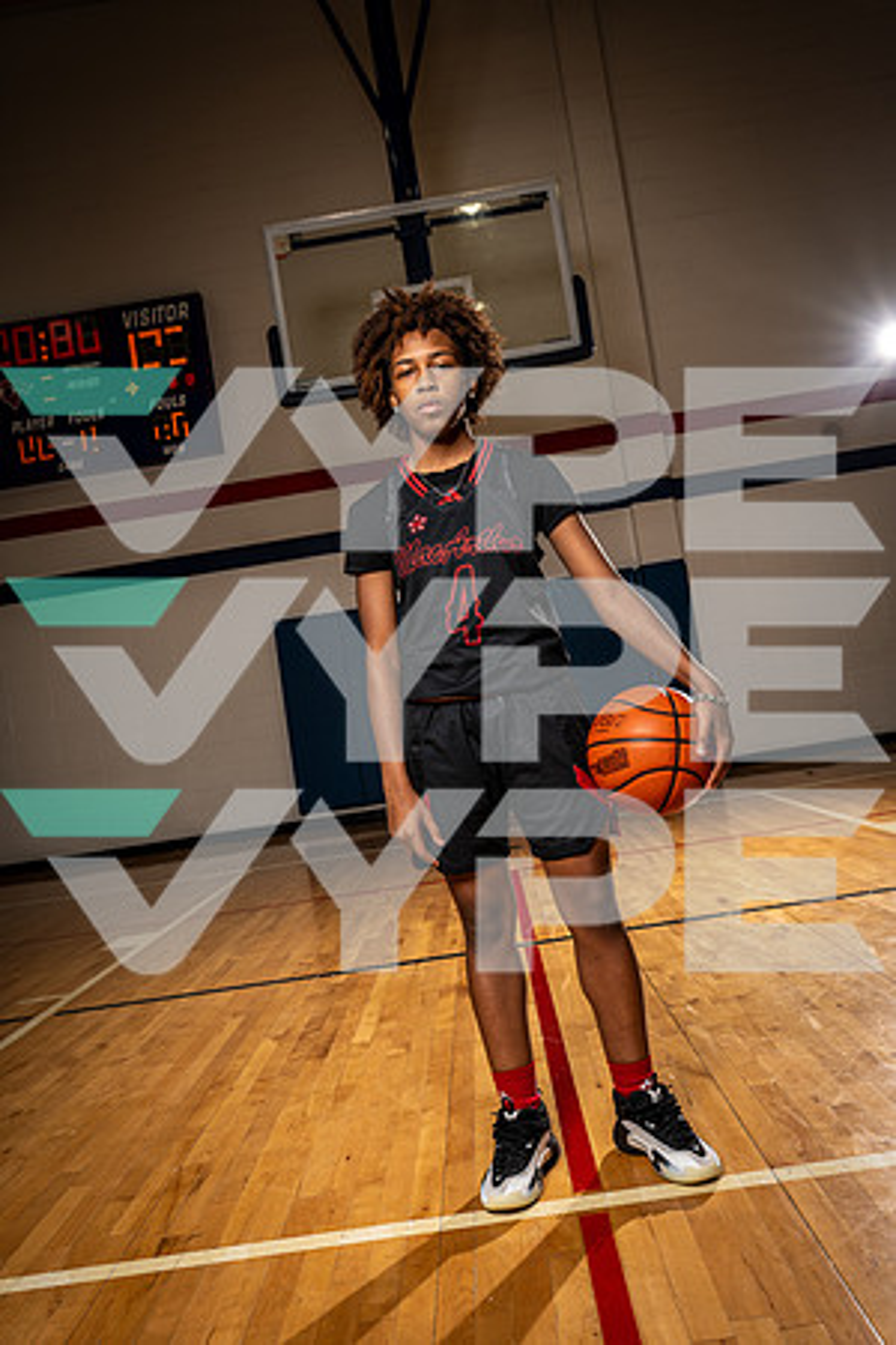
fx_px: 1083
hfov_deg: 45.0
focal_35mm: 29
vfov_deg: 63.7
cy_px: 672
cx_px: 448
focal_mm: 29
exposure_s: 1/250
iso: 125
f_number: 5.6
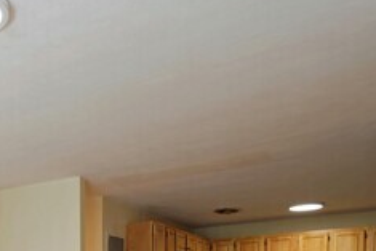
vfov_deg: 22.6
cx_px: -19
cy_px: 357
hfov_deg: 34.5
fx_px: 533
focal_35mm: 51
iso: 125
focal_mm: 16
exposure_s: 1/13
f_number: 4
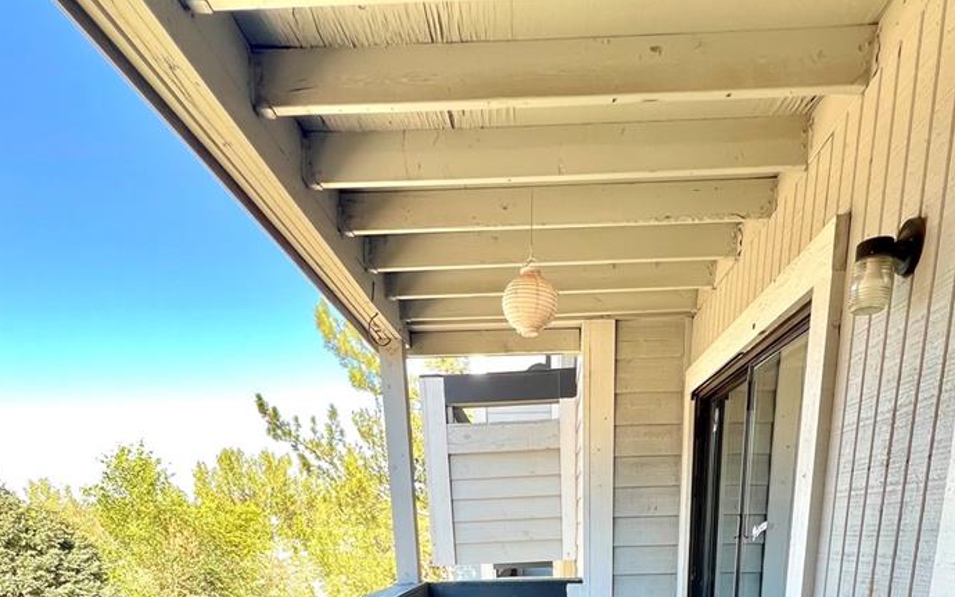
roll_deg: +1.0
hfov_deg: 74.5
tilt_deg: -16.2
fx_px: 625
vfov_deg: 37.4
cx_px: 538
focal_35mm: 24
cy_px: 730
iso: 32
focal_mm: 1.57
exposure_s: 1/99
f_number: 1.8
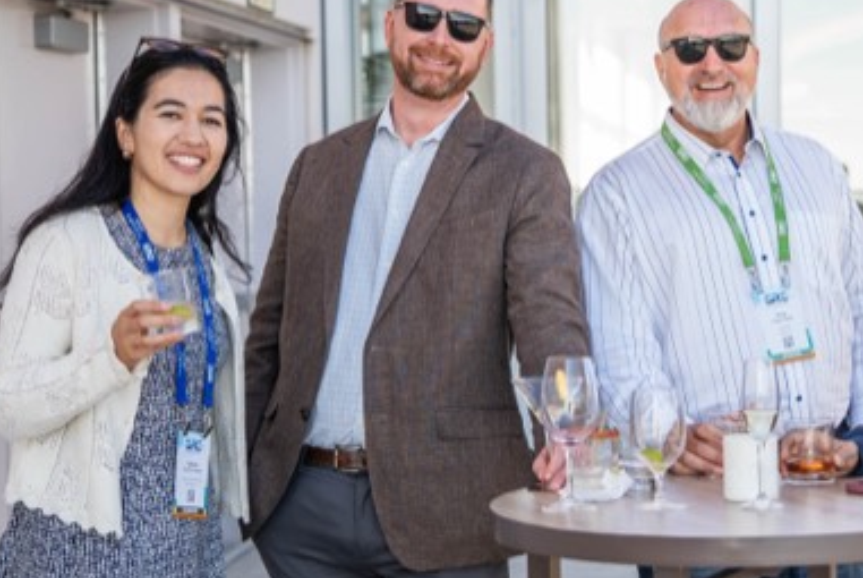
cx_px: 738
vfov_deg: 16.1
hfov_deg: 23.4
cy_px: 294
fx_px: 2040
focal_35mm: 85
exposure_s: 1/400
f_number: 2
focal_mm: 36
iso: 100
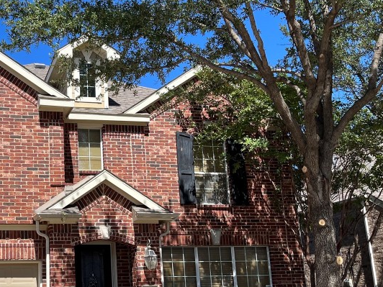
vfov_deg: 29.1
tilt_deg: +13.9
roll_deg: +2.2
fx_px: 553
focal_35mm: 50
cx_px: 66
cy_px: 167
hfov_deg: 36.6
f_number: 1.6
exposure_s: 1/2967
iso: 50
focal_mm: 5.1
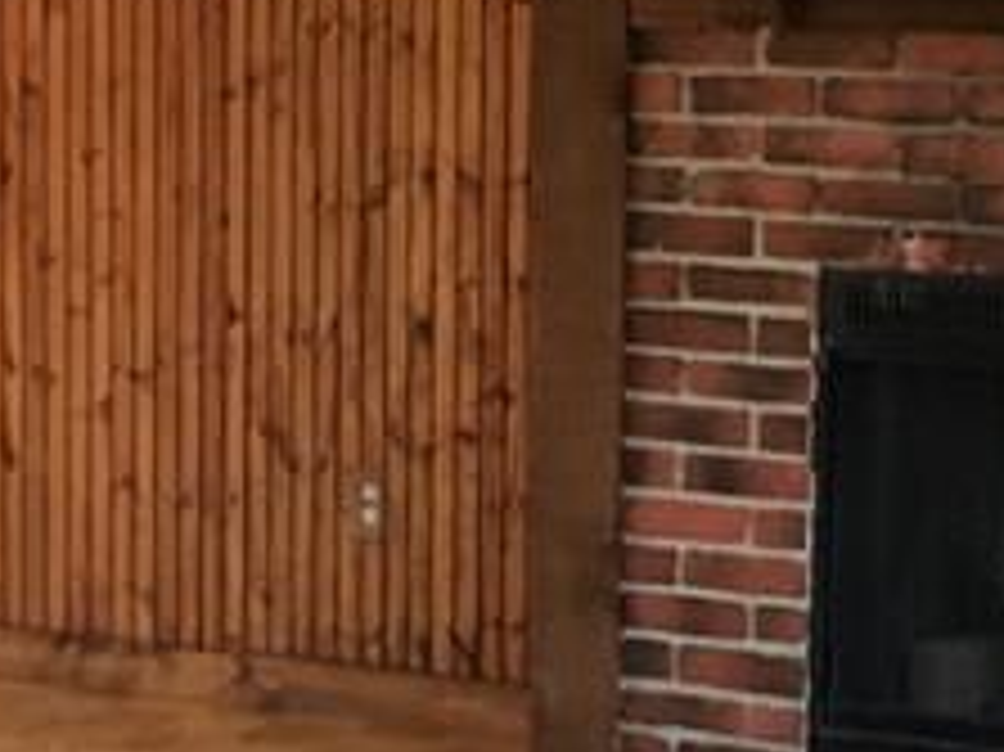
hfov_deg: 14.8
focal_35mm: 133
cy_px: 365
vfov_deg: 11.1
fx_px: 3855
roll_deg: +0.1
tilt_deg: -6.0
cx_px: 482
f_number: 2.2
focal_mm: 4.15
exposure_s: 1/30
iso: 125
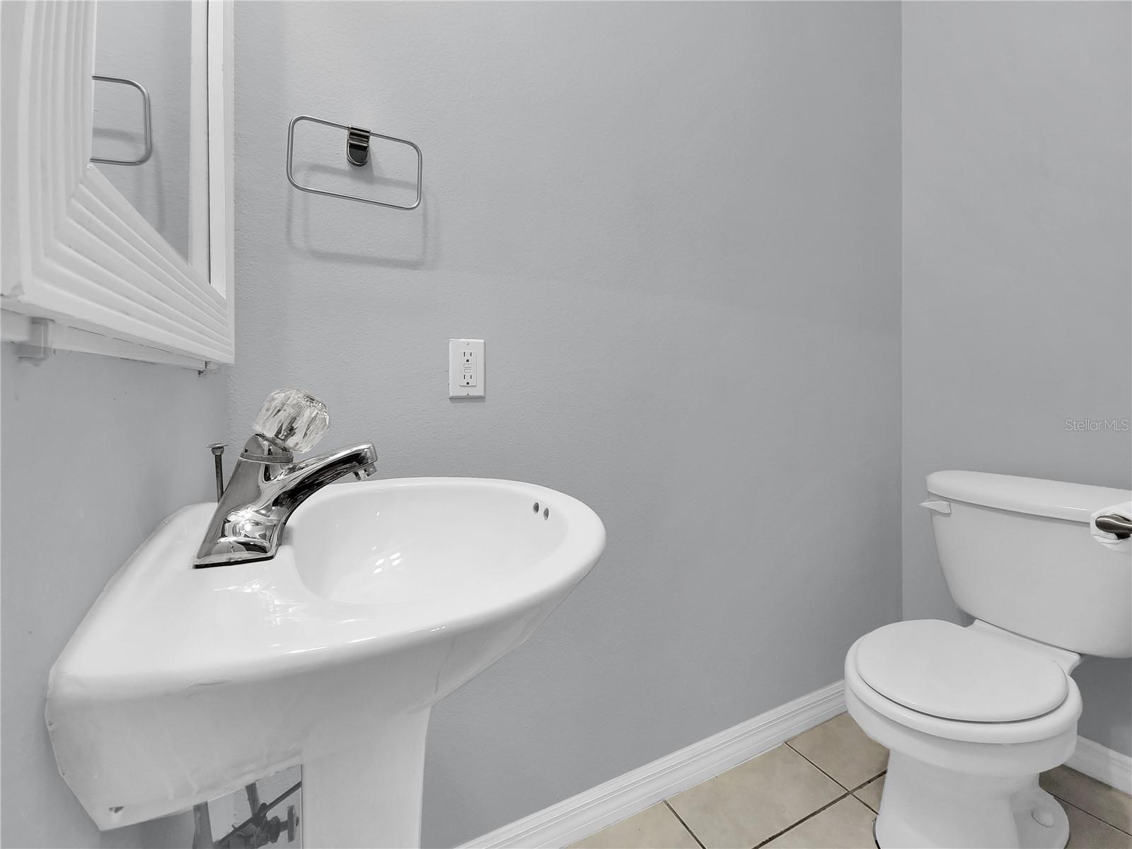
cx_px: 566
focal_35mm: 13
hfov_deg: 106.2
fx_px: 425
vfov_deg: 89.9
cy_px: 424
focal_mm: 2.2
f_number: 2.2
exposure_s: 1/60
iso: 100
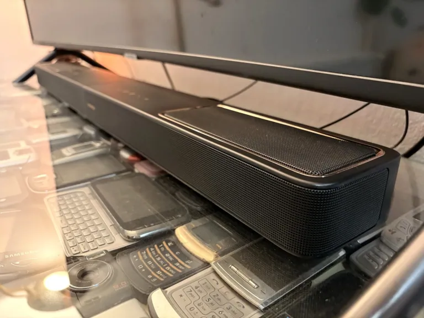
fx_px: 318
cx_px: 212
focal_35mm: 26
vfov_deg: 53.1
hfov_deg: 67.3
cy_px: 159
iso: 1000
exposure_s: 1/25
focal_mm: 5.96
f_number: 1.6
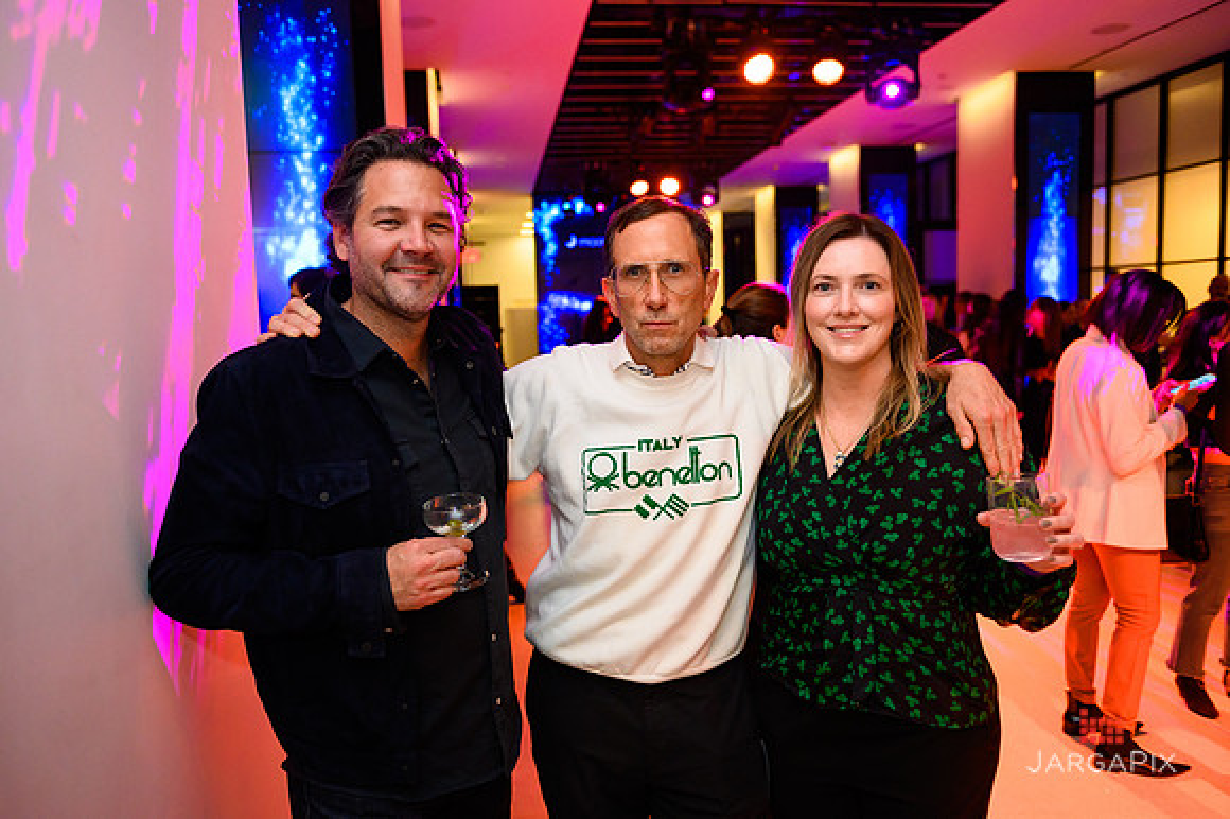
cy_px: 410
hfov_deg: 67.4
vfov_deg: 47.9
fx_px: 922
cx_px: 615
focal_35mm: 27
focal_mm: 27
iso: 1600
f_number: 3.2
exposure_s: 1/160
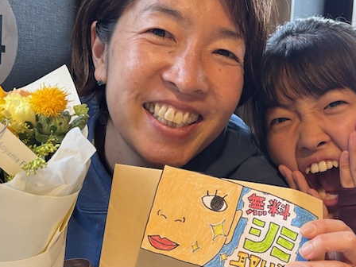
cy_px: 164
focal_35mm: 58
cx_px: 238
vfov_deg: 25.2
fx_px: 596
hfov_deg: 32.9
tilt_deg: -5.7
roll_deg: -3.3
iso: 125
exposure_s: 1/50
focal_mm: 5.96
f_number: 1.6
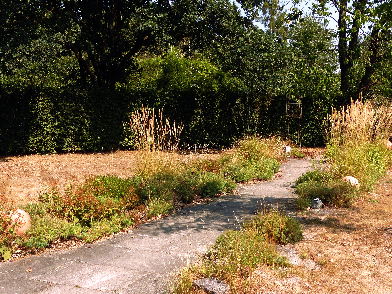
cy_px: 147
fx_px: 498
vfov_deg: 32.9
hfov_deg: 42.9
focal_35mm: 44
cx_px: 196
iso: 100
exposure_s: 1/640
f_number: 4
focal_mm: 7.8
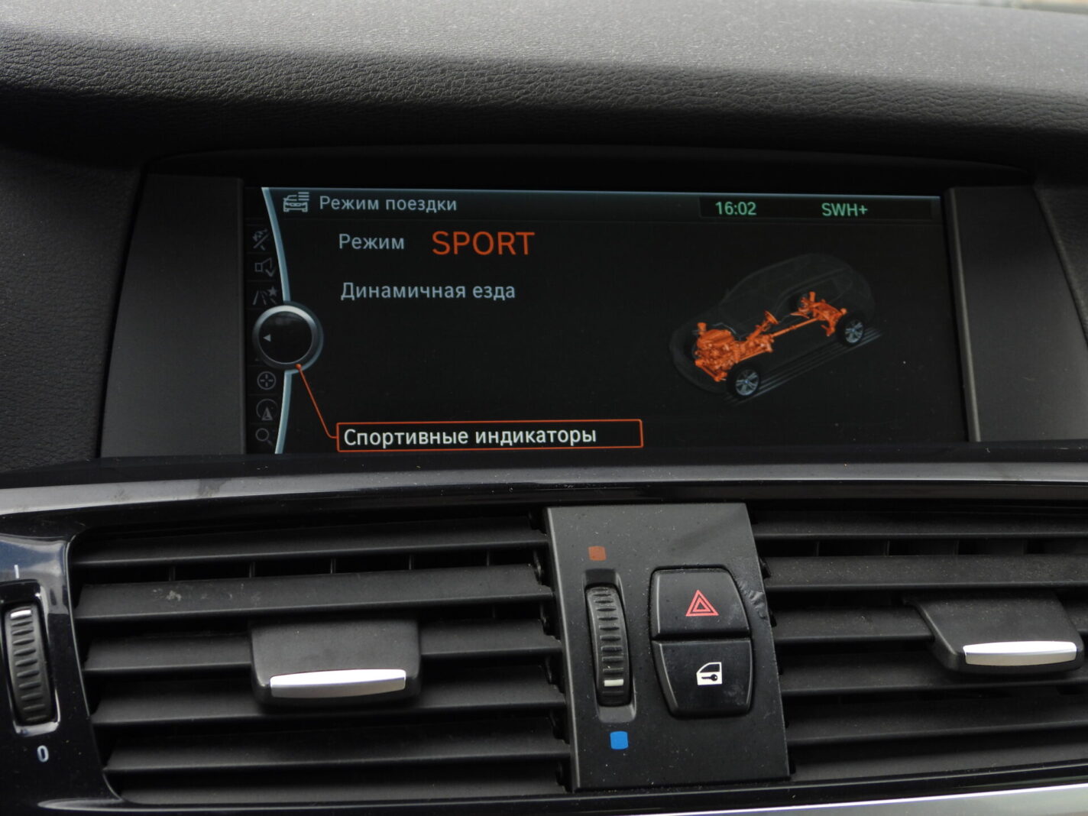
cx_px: 544
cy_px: 408
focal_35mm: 55
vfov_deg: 26.6
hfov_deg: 34.9
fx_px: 1729
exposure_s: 1/30
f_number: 3.5
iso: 140
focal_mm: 9.8
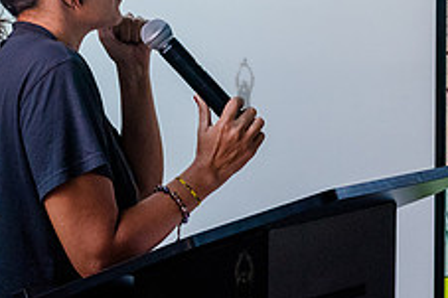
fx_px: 1741
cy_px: 92
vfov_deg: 9.8
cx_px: 243
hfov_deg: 14.7
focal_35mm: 140
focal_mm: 52
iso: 4000
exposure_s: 1/400
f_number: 4
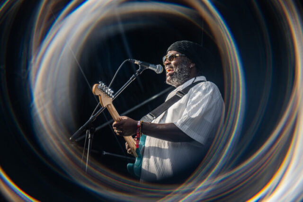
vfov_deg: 14.4
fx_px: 800
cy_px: 101
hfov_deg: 21.5
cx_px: 152
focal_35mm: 95
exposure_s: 1/500
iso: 400
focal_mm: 95
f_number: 6.3
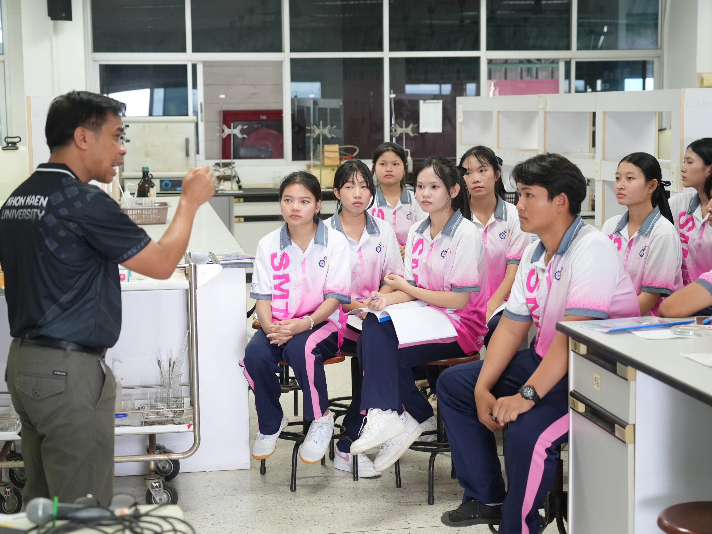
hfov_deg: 31.7
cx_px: 342
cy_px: 268
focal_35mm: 61
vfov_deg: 24.0
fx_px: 1255
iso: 3200
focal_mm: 56
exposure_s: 1/160
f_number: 4
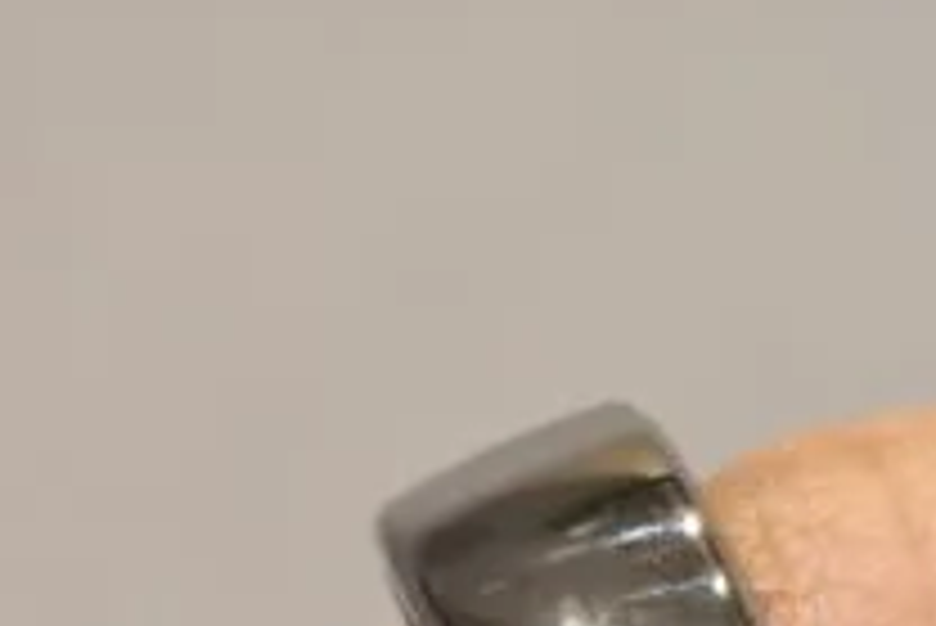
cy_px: 1027
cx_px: 972
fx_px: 6114
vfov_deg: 5.8
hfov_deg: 8.7
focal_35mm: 235
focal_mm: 5.4
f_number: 1.6
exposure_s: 1/50
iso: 400
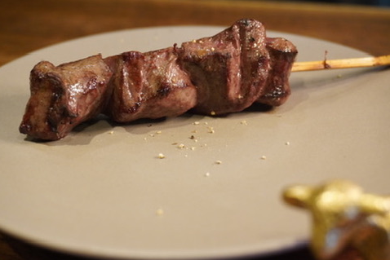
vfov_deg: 22.3
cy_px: 129
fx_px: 661
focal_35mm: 61
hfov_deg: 32.9
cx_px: 199
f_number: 5.6
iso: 2000
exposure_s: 1/60
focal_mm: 36
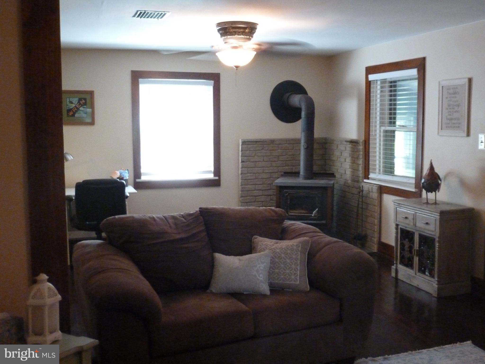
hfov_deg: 49.0
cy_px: 182
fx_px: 532
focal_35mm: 38
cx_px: 242
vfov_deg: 37.7
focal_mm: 6.8
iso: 800
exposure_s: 1/20
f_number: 3.8
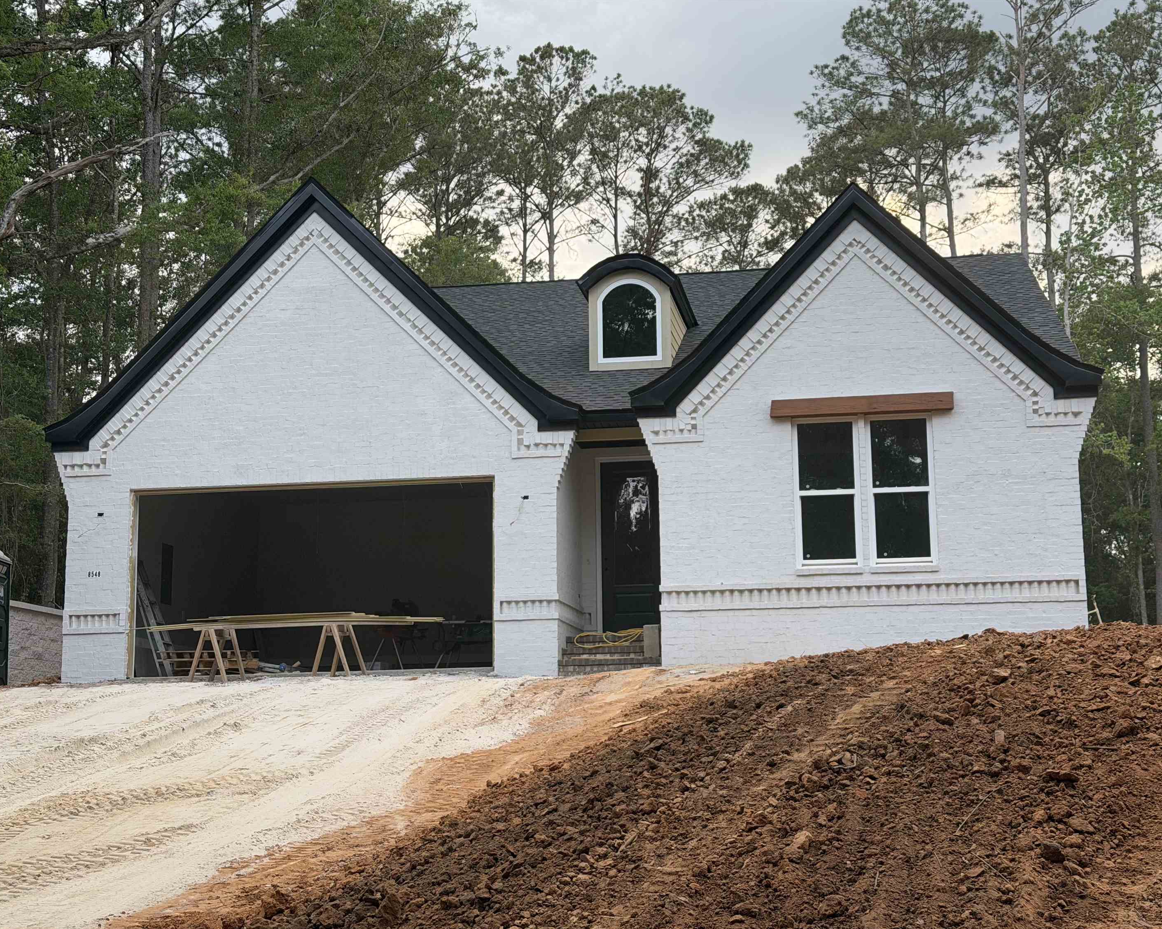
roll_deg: +0.6
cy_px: 473
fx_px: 1754
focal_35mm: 51
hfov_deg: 36.6
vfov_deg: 29.7
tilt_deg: +9.5
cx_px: 609
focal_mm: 6.76
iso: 64
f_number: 1.78
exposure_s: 1/216
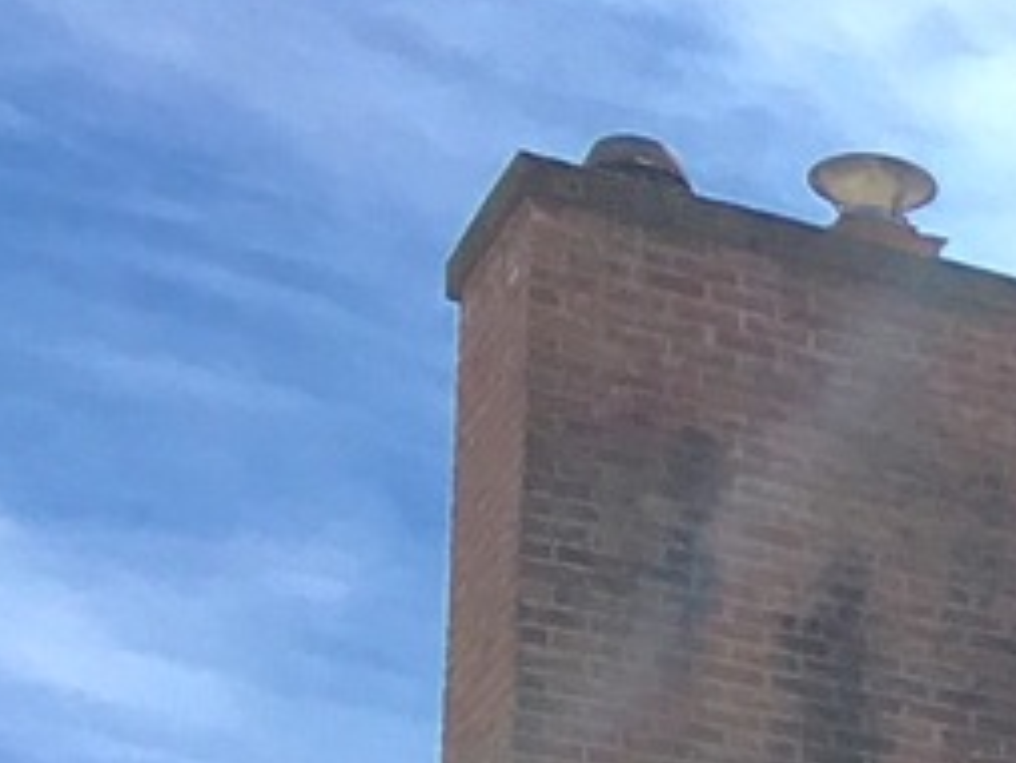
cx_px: 2843
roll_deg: +0.4
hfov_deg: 9.7
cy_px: 1855
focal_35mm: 165
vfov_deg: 8.2
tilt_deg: +7.4
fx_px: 4845
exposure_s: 1/2079
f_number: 2.2
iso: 25
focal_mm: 4.15
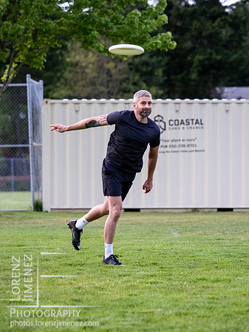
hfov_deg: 7.4
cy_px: 166
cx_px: 124
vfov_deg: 9.9
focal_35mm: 200
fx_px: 1920
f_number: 2.8
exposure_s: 1/1000
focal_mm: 100
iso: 2000
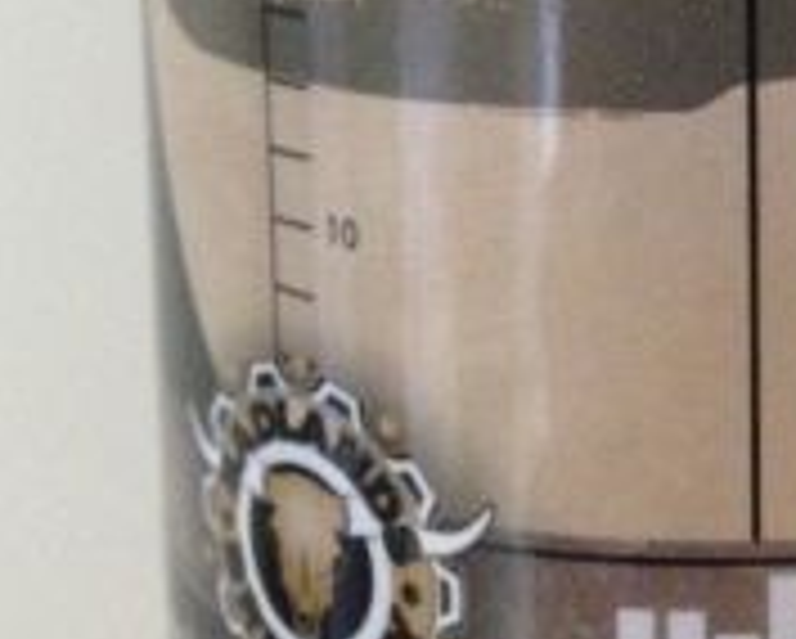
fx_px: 2288
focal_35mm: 97
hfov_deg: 19.1
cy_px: -178
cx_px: 823
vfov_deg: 15.2
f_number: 2.4
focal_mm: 4.12
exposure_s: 1/15
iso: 500
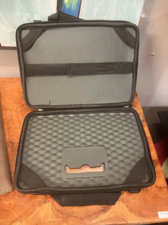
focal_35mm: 28
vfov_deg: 63.4
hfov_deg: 49.7
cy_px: 112
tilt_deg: -48.0
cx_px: 84
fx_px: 181
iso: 320
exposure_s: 1/25
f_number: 1.8
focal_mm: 3.99
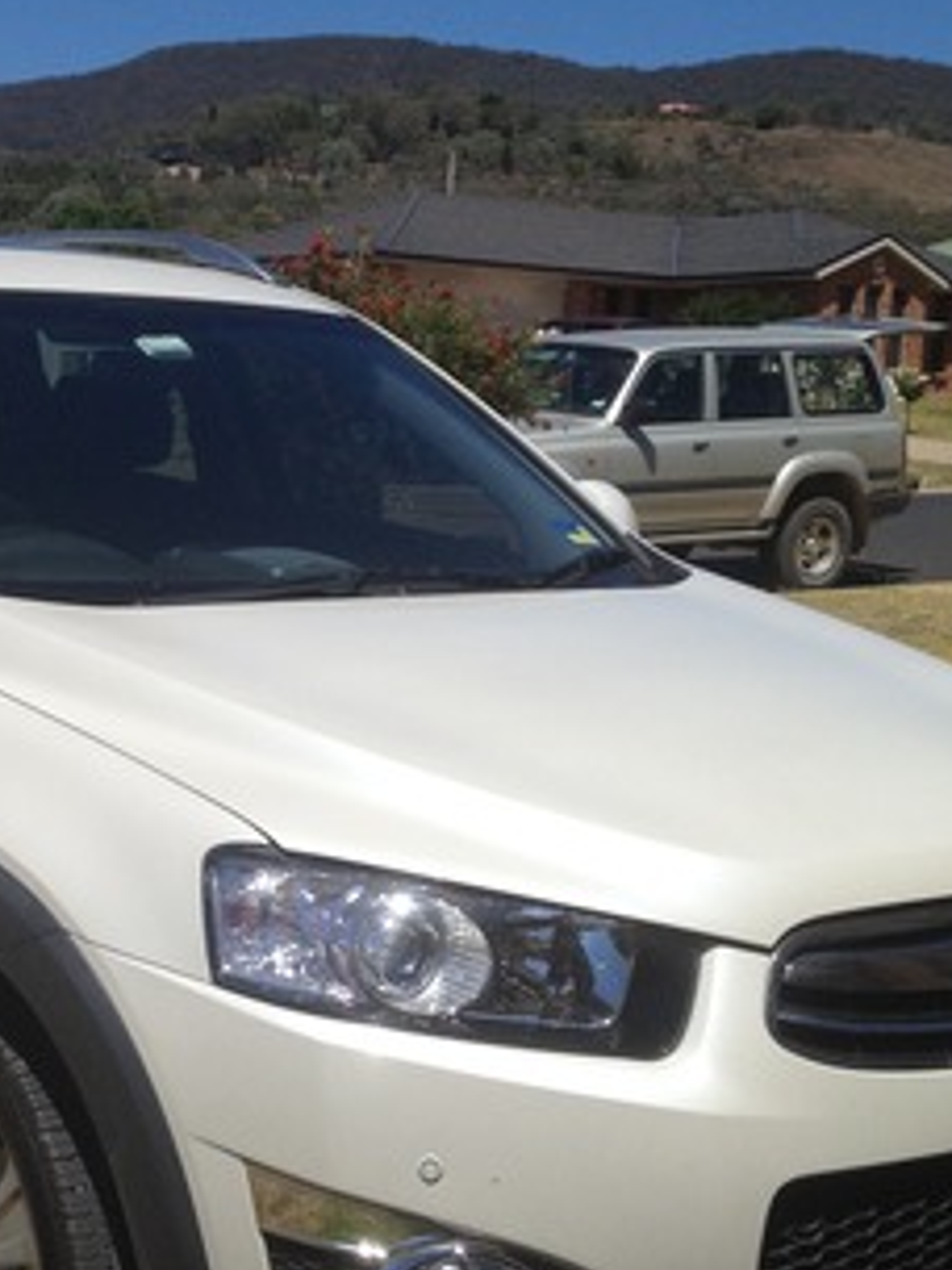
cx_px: 192
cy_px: 731
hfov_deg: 21.1
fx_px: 2530
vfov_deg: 28.1
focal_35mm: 69
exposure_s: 1/3460
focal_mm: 4.28
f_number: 2.4
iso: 64
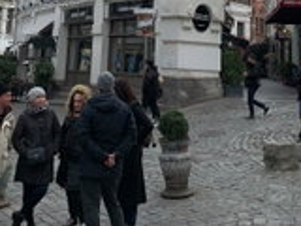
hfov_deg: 29.8
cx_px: 173
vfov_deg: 20.9
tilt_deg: +10.0
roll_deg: -2.7
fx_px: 565
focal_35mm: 65
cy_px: -55
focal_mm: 4.25
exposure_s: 1/1299
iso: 25
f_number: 1.8
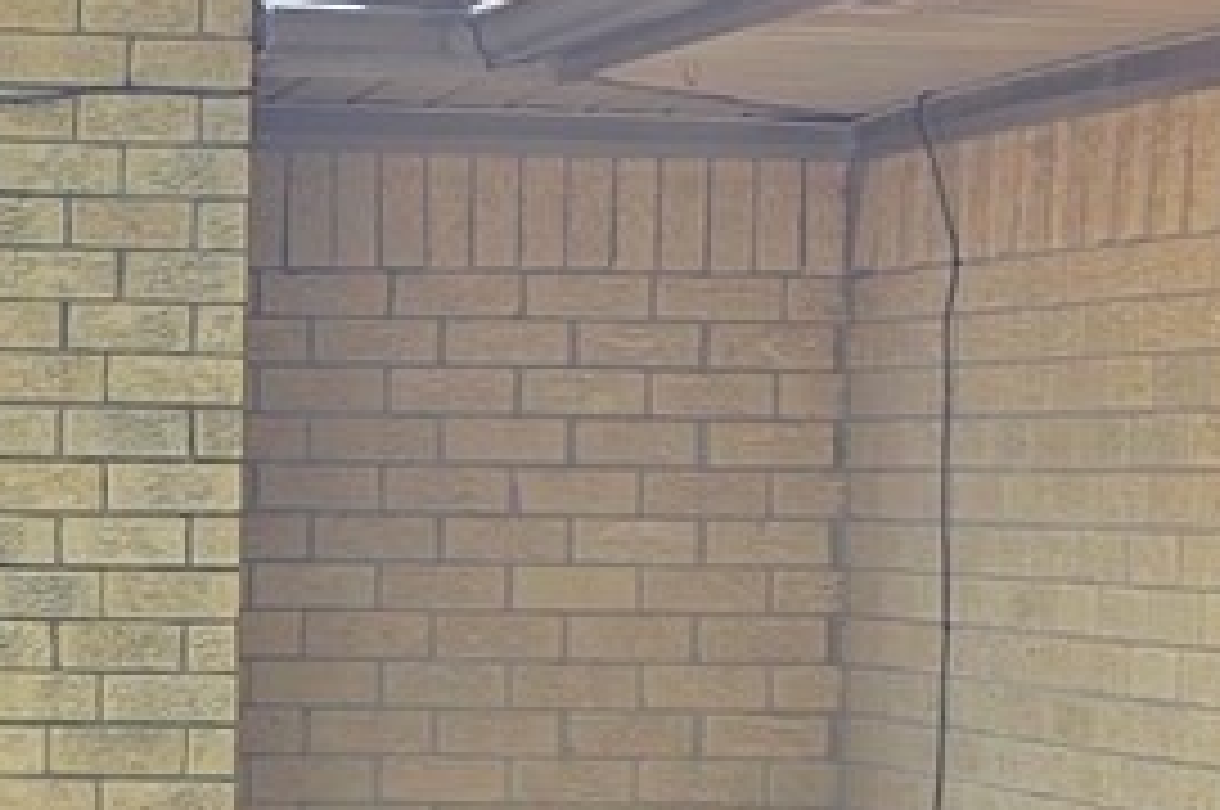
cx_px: -374
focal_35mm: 181
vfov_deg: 7.6
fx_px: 6126
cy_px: 698
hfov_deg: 11.1
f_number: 1.7
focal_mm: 6.25
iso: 40
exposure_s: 1/359
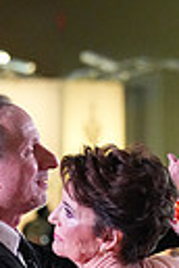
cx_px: 116
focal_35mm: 902
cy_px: 505
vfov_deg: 2.3
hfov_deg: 1.5
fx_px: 6727
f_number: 5.6
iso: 10000
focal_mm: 200
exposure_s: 1/400
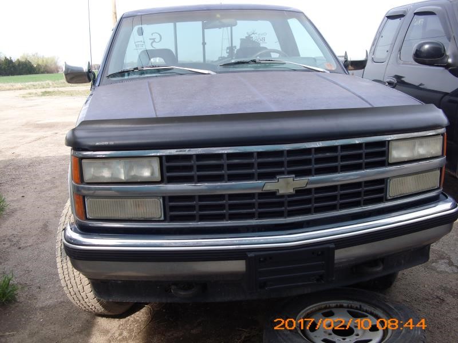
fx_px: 476
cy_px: 172
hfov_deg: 51.4
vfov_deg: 39.7
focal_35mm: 36
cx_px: 229
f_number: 3.1
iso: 80
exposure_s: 1/320
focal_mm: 6.3
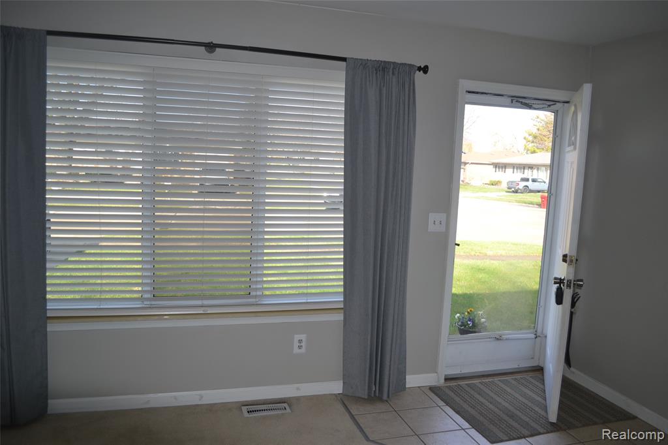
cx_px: 334
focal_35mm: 27
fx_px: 501
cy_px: 222
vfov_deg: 47.9
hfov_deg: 67.4
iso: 100
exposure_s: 1/160
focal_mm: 18
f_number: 4
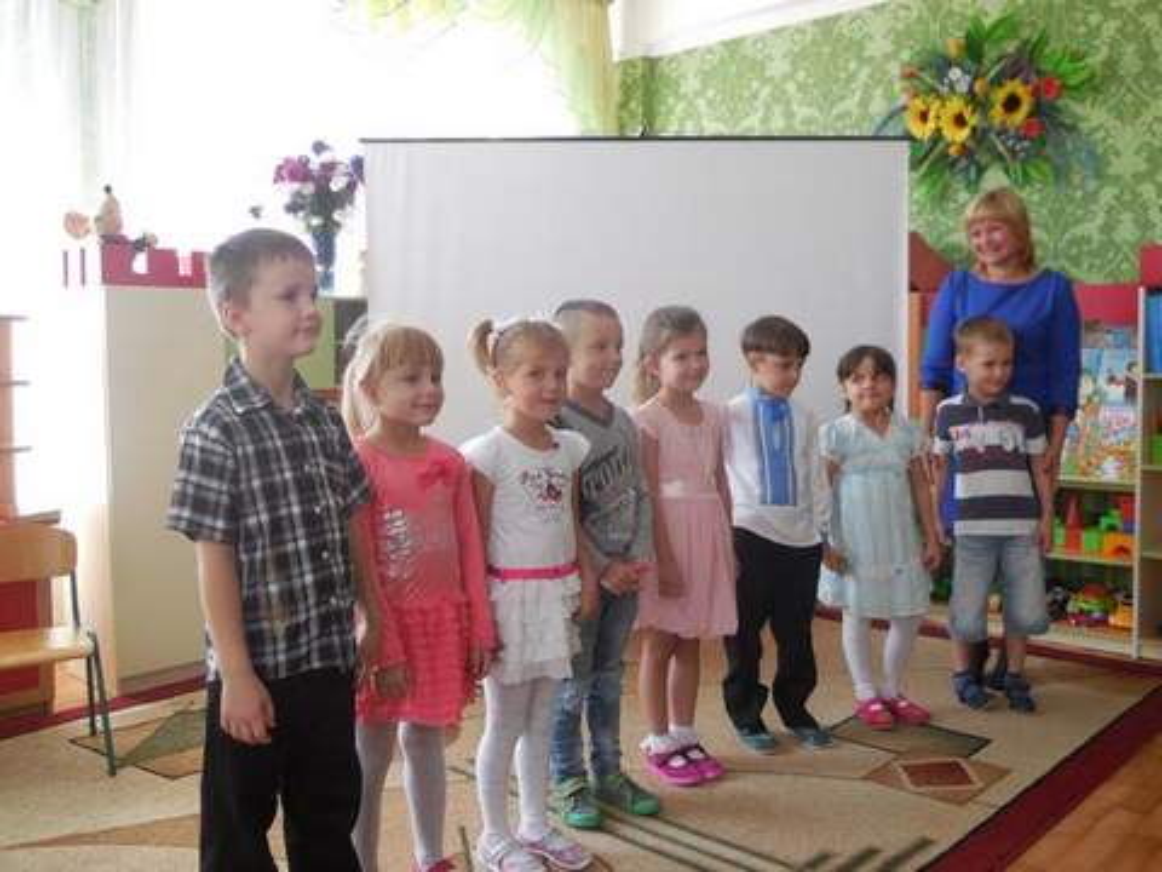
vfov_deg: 41.8
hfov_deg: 54.0
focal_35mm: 34
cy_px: 436
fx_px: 1141
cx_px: 581
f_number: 3.4
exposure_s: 1/30
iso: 250
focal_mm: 6.1
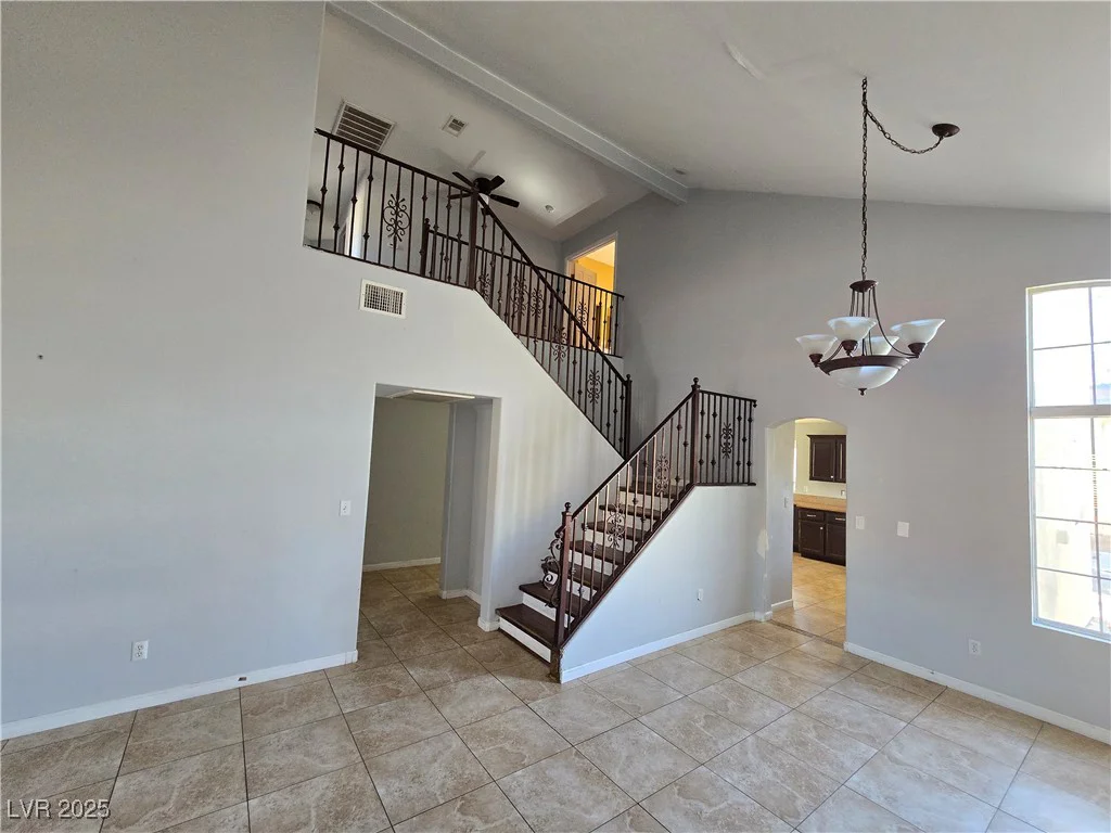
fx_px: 417
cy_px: 416
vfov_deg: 89.9
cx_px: 556
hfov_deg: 106.2
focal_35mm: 13
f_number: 2.2
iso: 400
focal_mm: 2.2
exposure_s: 1/100
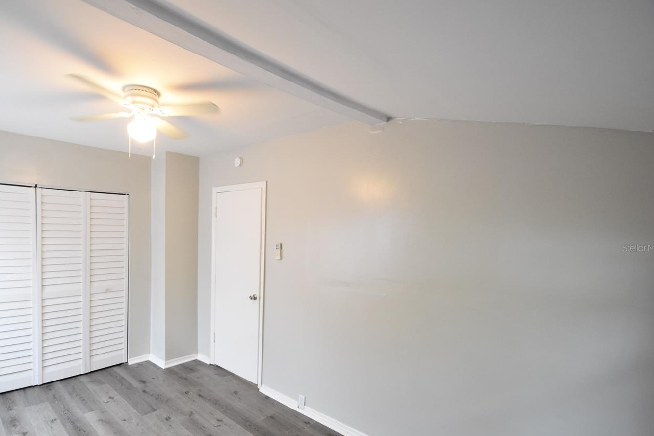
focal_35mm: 18
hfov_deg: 89.2
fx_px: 327
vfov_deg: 67.1
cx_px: 273
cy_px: 248
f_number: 3.5
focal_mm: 10
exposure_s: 1/60
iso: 2000
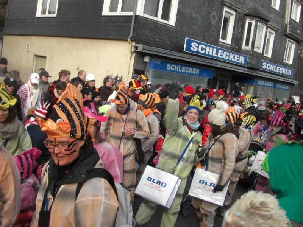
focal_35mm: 38
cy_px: 114
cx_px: 152
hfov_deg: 49.0
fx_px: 333
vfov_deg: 37.7
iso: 64
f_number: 4.6
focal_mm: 6.3
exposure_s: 1/100
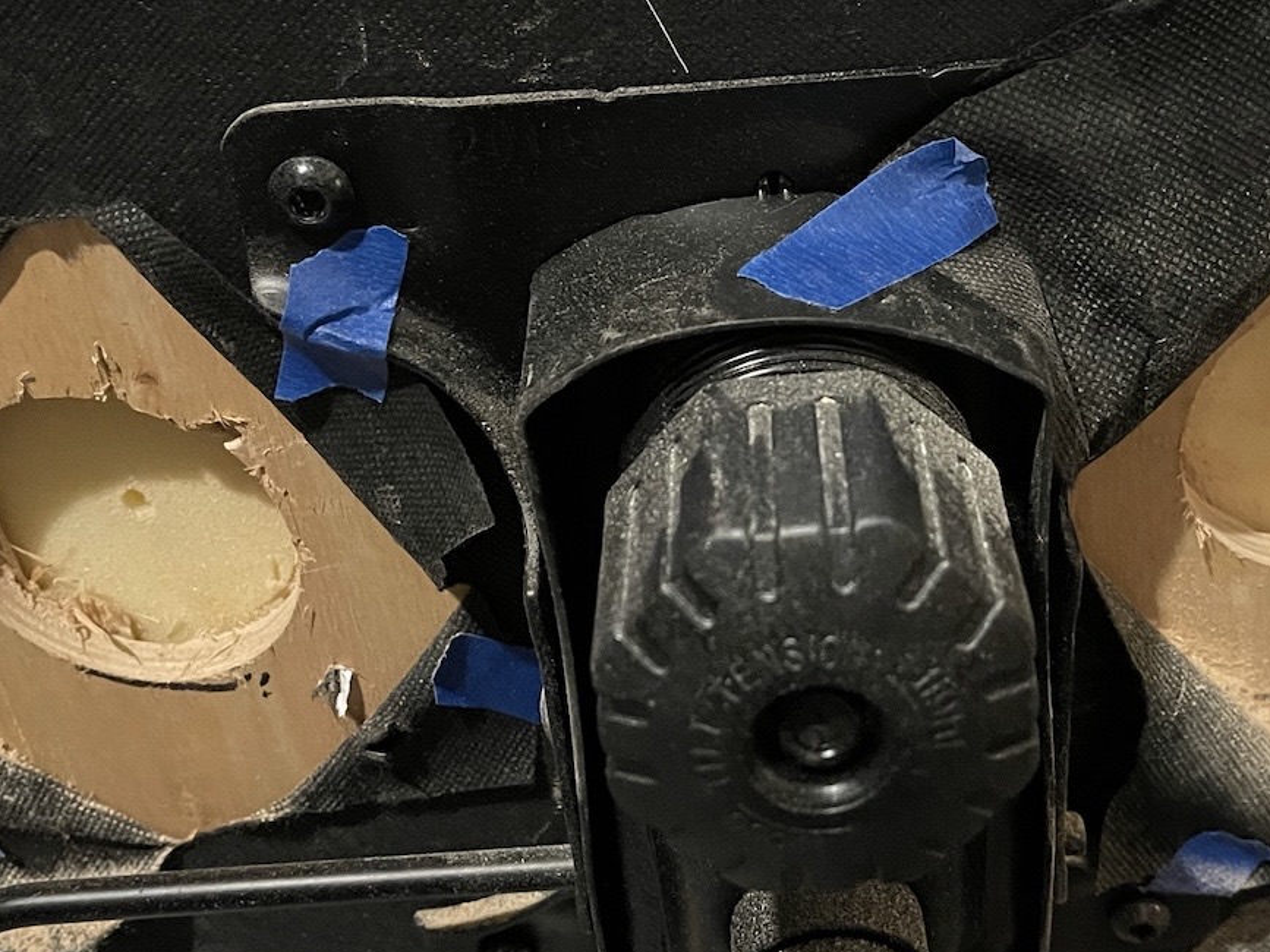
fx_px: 1761
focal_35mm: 48
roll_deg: +6.5
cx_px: 738
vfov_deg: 30.1
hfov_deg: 39.6
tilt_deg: -34.4
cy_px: 328
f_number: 1.6
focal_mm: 5.1
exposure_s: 1/30
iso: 1000
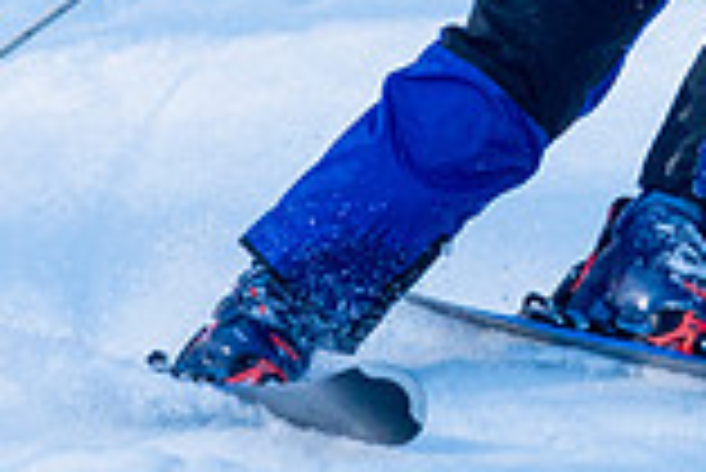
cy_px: -203
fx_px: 53626
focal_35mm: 2732
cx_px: 923
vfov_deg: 0.5
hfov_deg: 0.8
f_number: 8
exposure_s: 1/2000
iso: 1250
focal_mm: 560
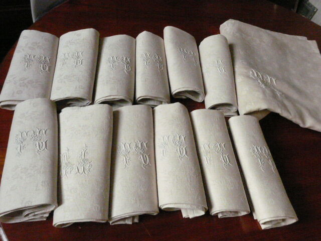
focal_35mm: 28
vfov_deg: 49.7
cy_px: 120
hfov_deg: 63.4
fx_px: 260
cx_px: 160
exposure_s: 1/200
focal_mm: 4.6
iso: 1250
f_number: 5.6
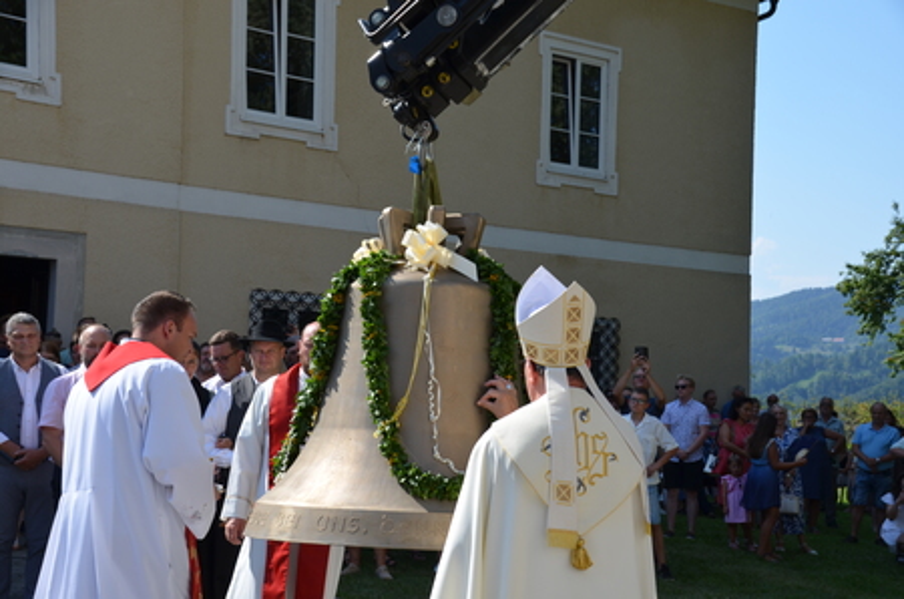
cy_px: 300
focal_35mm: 57
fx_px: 1428
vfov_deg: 23.7
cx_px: 452
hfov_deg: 35.1
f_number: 8
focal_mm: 38
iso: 125
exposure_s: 1/250
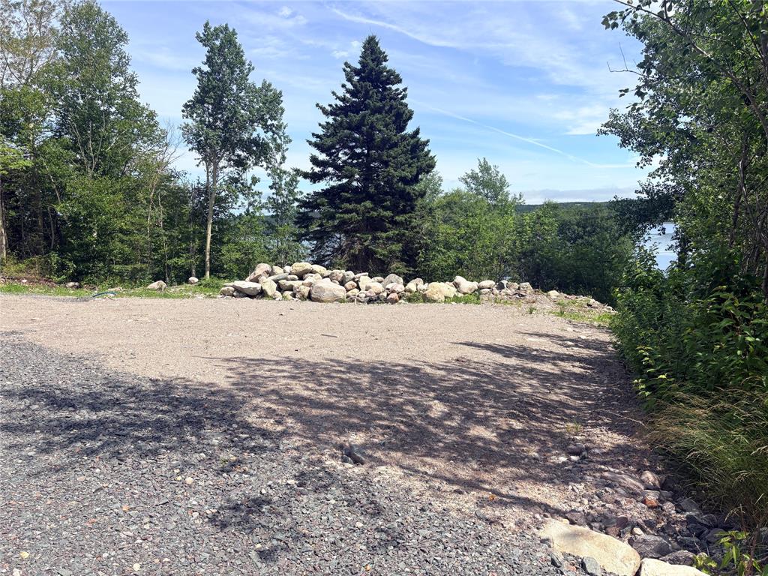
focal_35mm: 26
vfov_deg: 53.1
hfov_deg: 67.3
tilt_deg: -5.9
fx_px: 577
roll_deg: +2.6
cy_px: 288
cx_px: 384
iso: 50
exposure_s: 1/3448
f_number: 1.6
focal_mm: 5.96
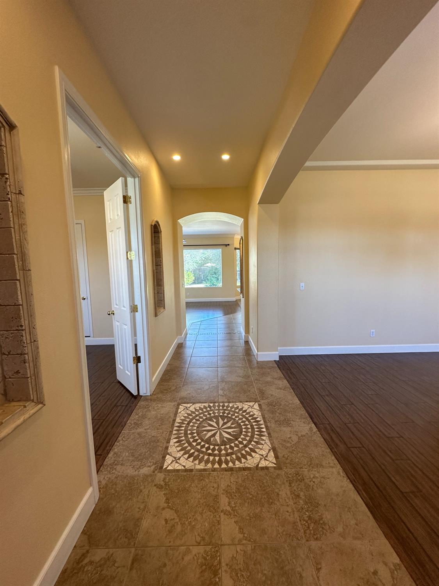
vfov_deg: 102.1
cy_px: 293
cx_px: 220
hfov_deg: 85.7
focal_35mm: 14
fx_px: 237
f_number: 2.2
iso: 200
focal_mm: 2.22
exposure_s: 1/120
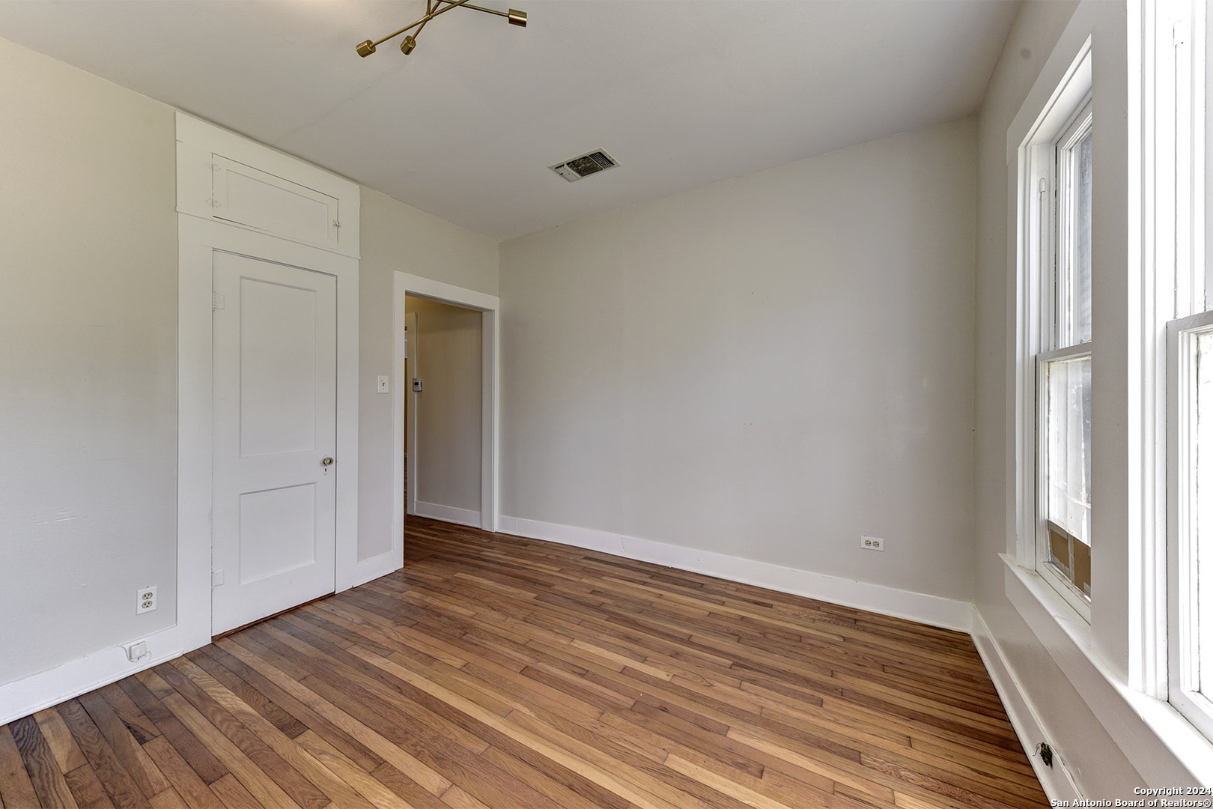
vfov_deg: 90.0
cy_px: 404
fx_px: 404
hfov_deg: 112.6
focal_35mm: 12
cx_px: 606
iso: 400
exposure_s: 1/25
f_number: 8
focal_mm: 12
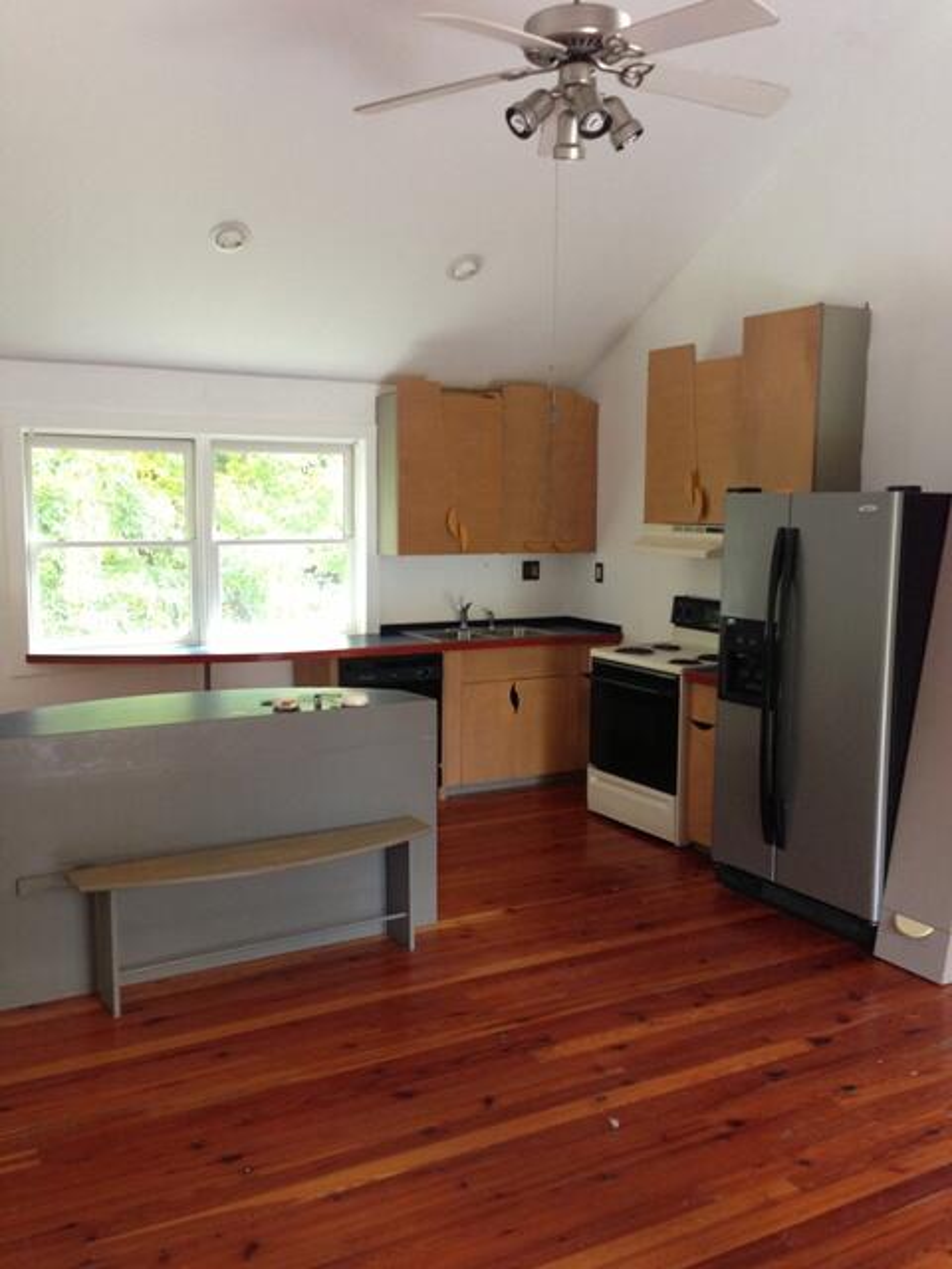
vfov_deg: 55.4
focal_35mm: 33
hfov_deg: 42.9
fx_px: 1210
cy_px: 634
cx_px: 476
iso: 125
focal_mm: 4.13
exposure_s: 1/20
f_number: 2.4
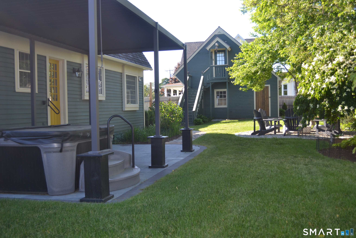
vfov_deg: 36.9
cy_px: 119
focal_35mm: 36
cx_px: 178
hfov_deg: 53.1
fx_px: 356
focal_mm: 24
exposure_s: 1/125
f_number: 4
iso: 100
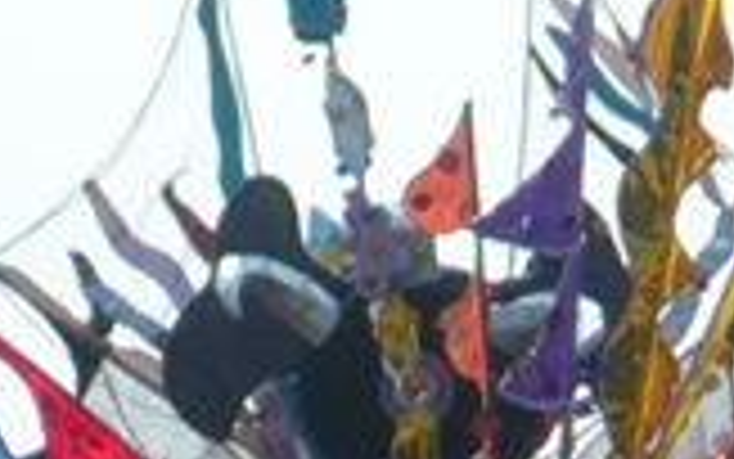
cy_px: 976
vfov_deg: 1.9
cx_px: 266
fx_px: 14068
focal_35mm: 703
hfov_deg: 3.0
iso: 64
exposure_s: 1/460
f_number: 5.6
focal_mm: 31.5
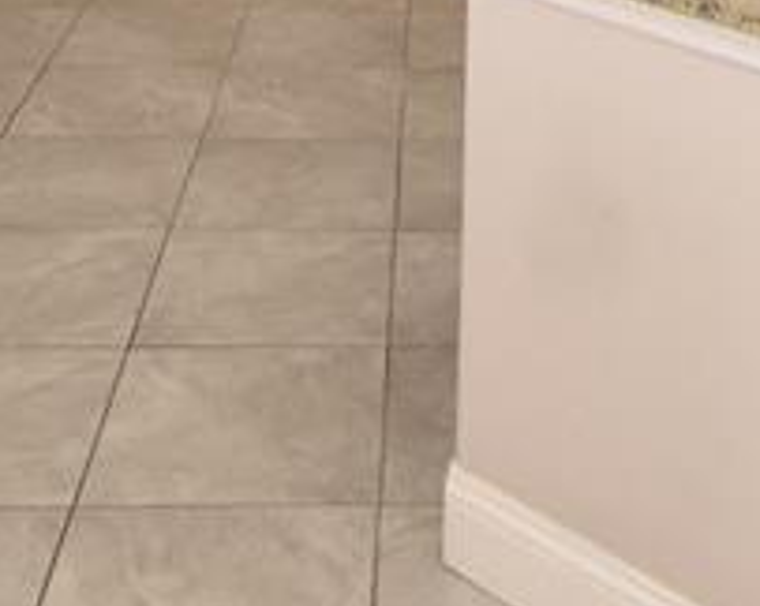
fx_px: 1595
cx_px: 532
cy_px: -501
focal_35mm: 71
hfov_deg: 26.6
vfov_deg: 17.3
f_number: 4
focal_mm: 10
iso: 360
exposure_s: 1/60
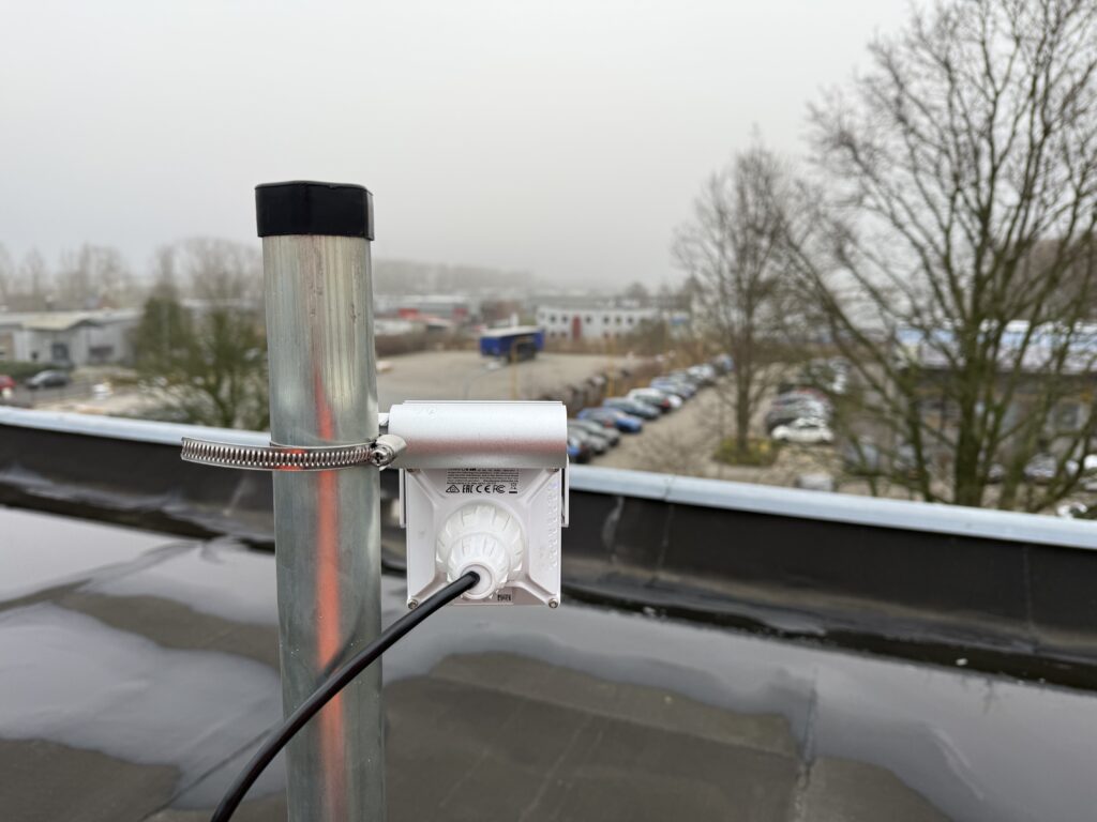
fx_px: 761
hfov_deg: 71.6
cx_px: 548
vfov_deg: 56.8
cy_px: 411
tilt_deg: -9.3
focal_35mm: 24
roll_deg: -0.4
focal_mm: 6.76
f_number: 1.78
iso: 64
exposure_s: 1/283
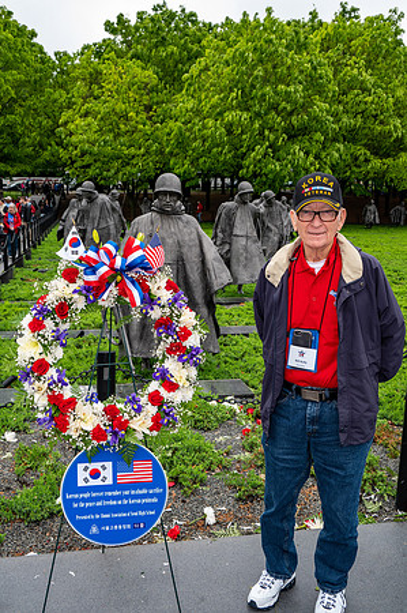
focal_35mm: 35
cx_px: 204
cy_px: 306
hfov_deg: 37.8
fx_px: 595
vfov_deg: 54.5
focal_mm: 35
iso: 1400
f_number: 8
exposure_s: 1/640
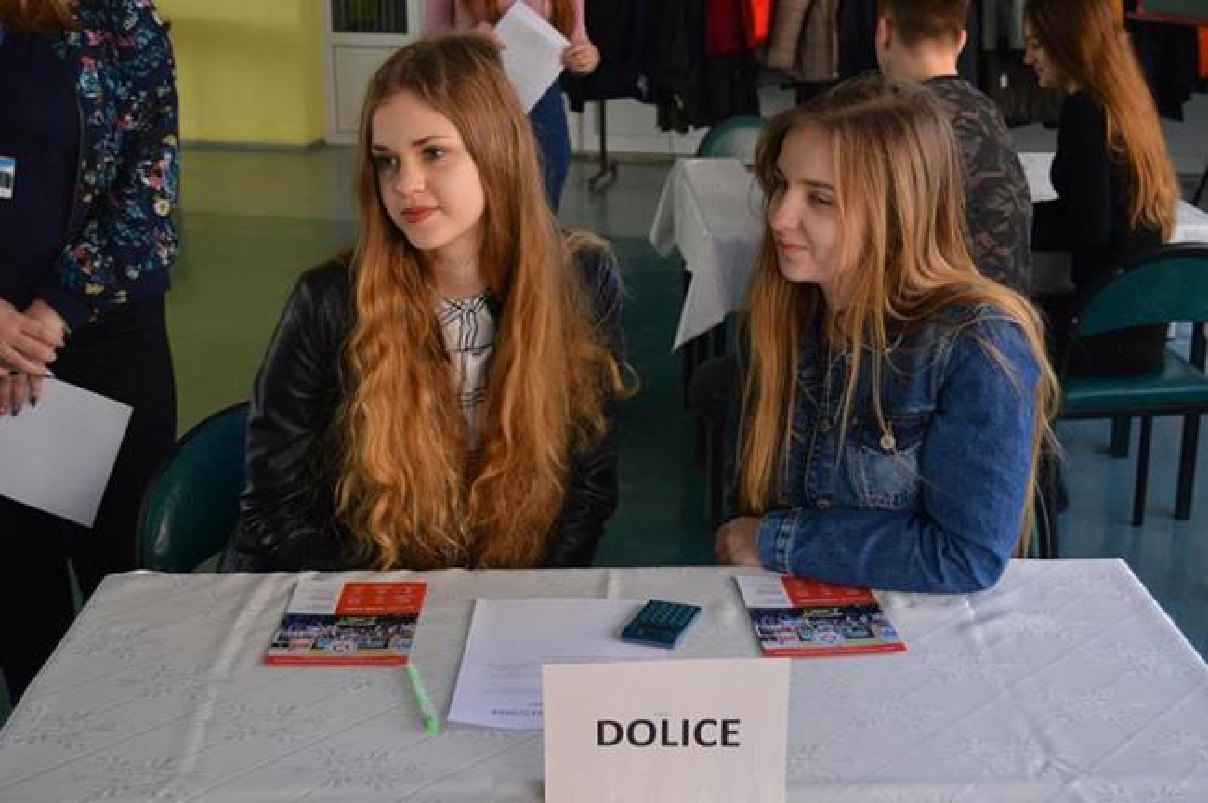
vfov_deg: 28.0
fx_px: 1609
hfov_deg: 41.2
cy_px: 402
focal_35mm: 48
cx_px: 604
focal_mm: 32
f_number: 4.5
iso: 560
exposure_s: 1/60
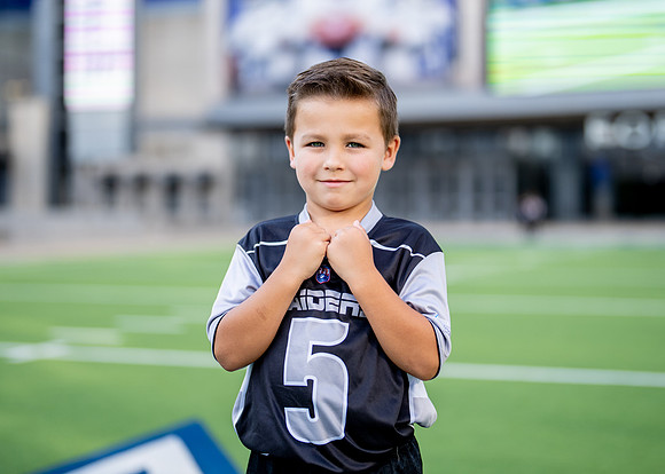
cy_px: 191
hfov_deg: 30.4
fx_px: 1226
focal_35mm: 65
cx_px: 331
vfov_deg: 21.9
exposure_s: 1/2000
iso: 100
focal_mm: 50
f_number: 1.2
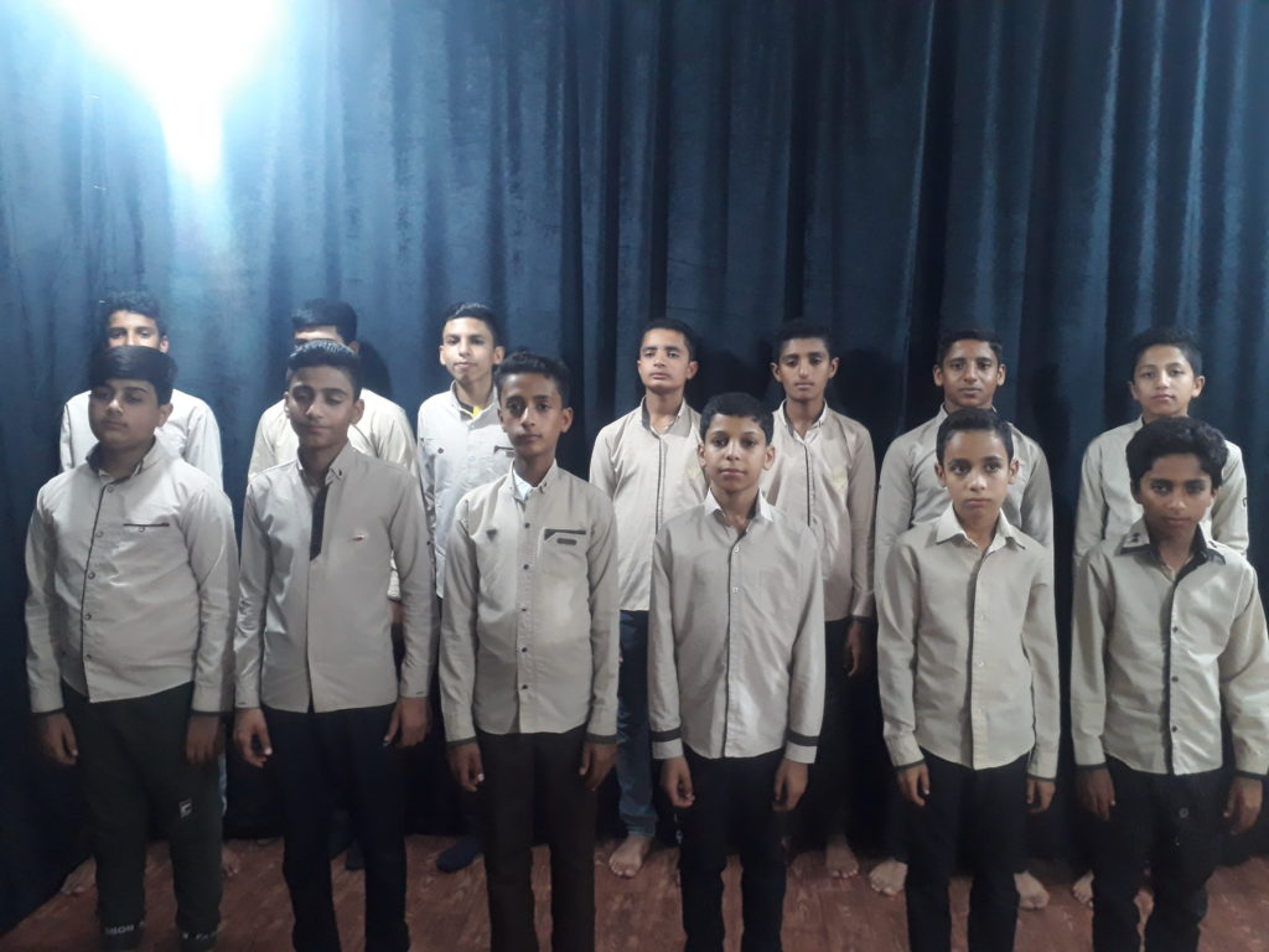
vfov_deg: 51.4
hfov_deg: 65.3
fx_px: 990
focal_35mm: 27
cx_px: 634
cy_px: 476
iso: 320
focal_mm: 3.6
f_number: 1.9
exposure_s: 1/17
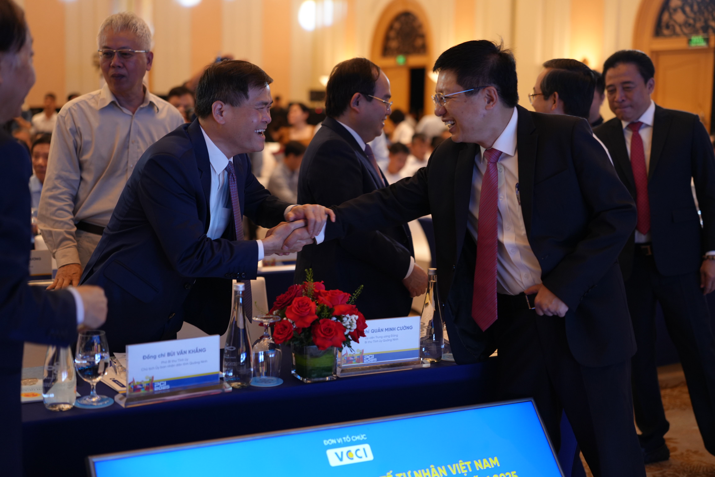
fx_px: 993
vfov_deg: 27.0
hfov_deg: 39.6
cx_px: 358
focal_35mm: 50
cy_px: 238
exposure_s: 1/200
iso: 800
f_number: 2
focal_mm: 50
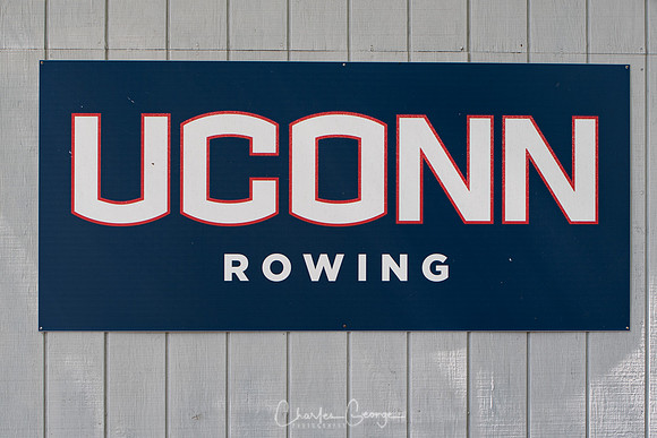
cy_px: 205
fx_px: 2217
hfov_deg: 16.9
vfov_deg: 11.3
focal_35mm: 121
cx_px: 336
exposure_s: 1/80
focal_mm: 70
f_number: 5
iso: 100
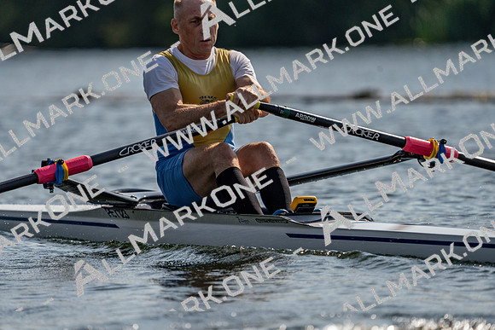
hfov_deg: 4.8
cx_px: 248
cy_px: 165
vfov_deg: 3.2
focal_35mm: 430
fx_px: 5914
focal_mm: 430
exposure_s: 1/1600
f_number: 6.3
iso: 125
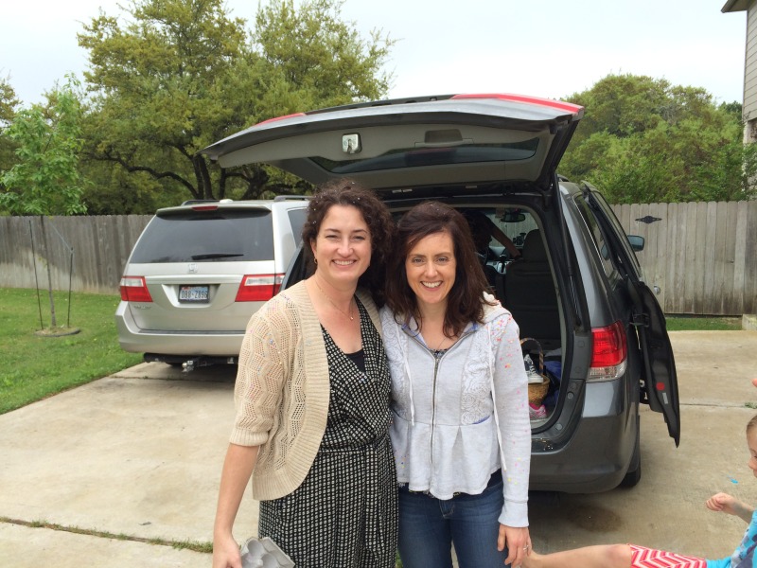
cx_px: 378
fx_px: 634
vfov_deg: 48.2
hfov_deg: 61.7
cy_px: 284
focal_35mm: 29
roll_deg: +1.4
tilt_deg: -6.6
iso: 32
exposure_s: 1/423
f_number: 2.2
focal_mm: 4.15
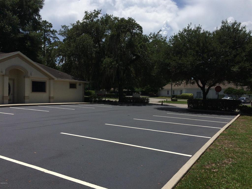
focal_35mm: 29
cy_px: 94
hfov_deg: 61.7
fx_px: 211
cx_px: 126
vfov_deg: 48.2
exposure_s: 1/8264
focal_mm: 4.15
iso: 40
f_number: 2.2
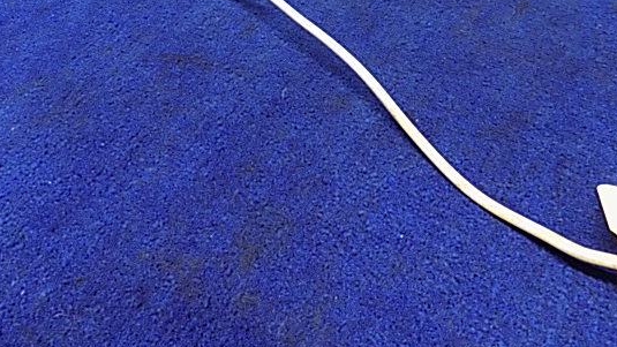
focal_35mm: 30
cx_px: 309
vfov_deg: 37.7
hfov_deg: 64.3
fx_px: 491
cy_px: 74
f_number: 3.1
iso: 400
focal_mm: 4
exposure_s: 1/20
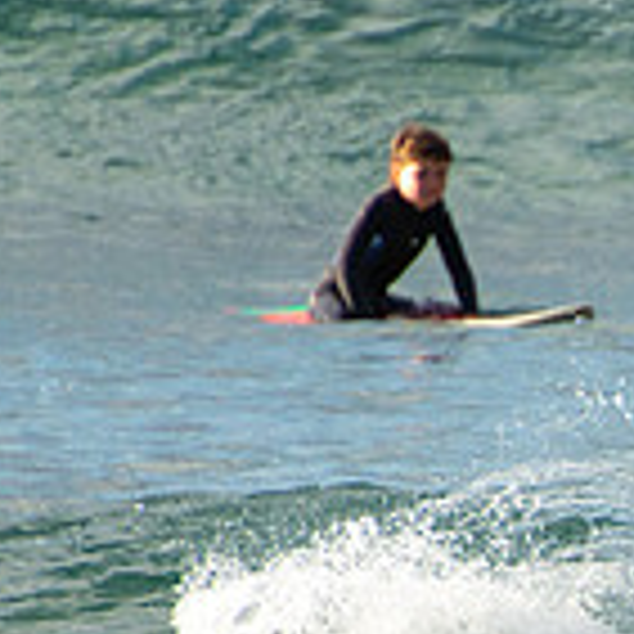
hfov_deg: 0.8
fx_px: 43618
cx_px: 1088
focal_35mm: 2105
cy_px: 758
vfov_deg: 0.8
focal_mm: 400
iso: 360
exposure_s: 1/1250
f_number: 5.6
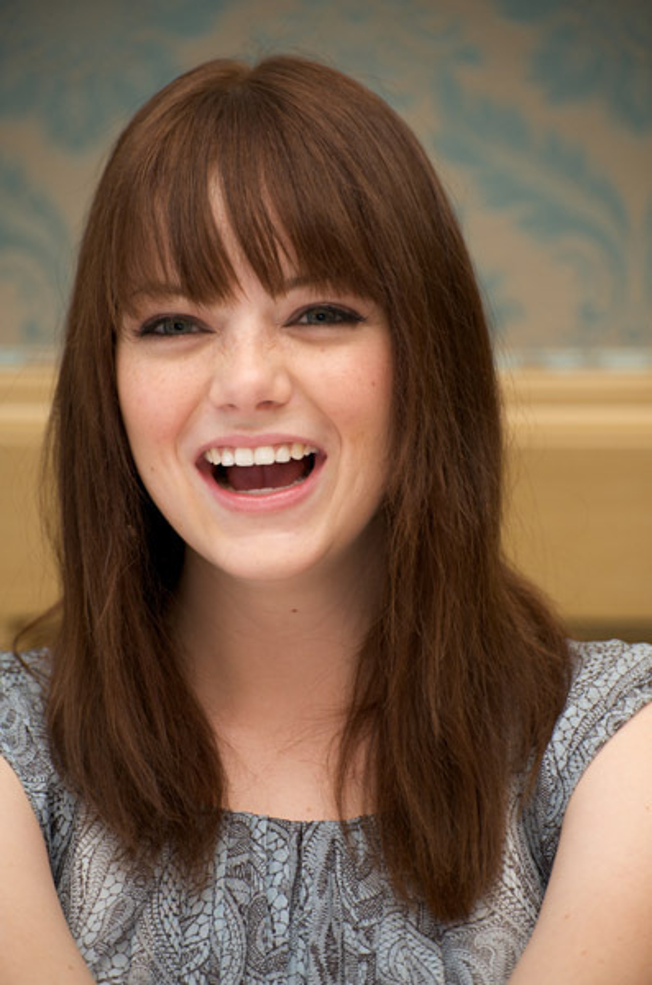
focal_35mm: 155
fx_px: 4233
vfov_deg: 13.3
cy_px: 492
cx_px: 326
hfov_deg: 8.8
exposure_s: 1/60
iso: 500
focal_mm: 155
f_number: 5.6
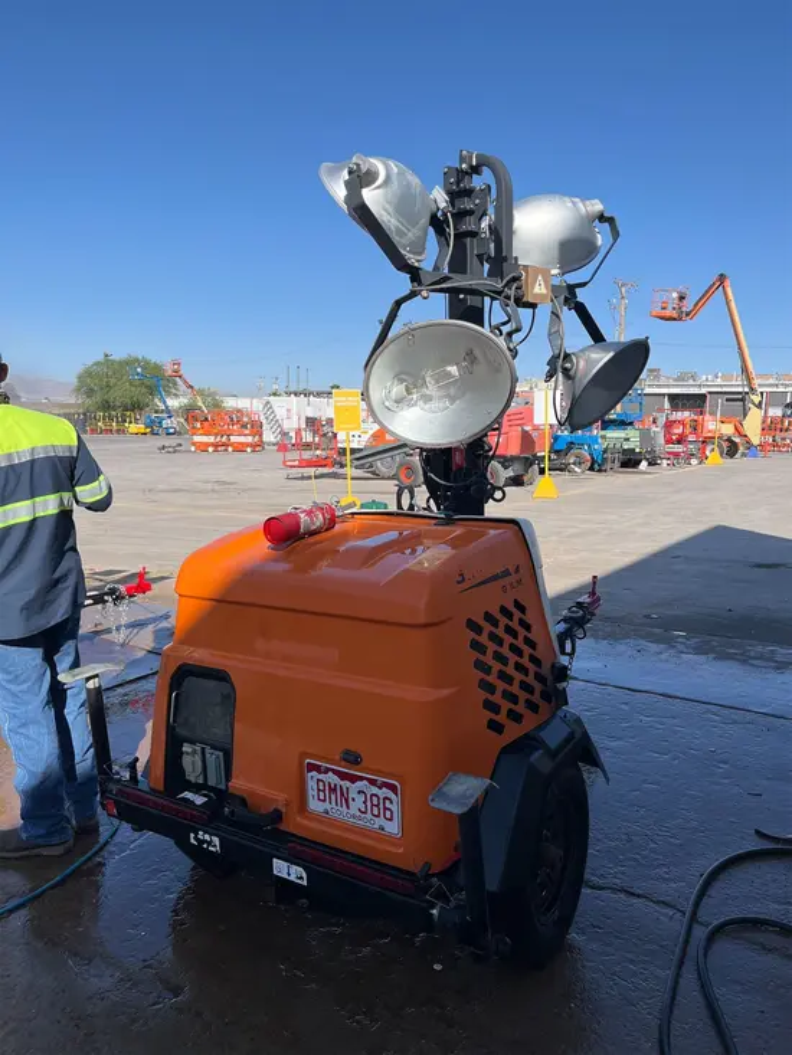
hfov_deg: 53.1
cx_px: 396
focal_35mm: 26
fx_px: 793
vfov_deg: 67.3
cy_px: 528
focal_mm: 5.1
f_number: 1.6
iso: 50
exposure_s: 1/3135
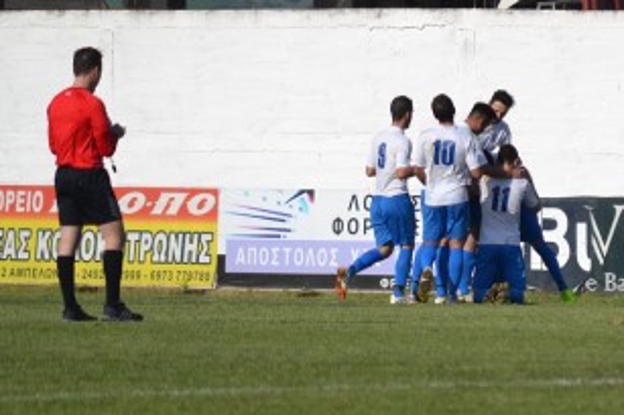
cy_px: 69
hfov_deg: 3.2
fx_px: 11185
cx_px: 508
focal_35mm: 646
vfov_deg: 2.1
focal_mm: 200
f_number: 7.1
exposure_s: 1/2000
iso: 360
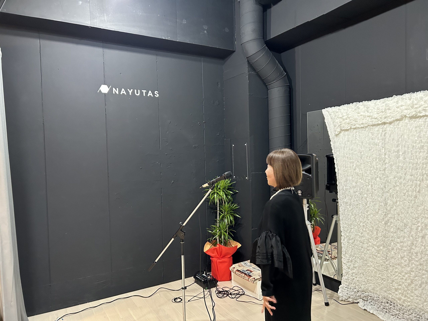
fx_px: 321
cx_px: 214
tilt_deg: -1.2
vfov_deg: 53.1
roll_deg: +2.0
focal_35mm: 26
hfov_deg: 67.3
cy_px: 160
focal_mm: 5.7
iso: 500
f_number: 1.5
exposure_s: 1/60
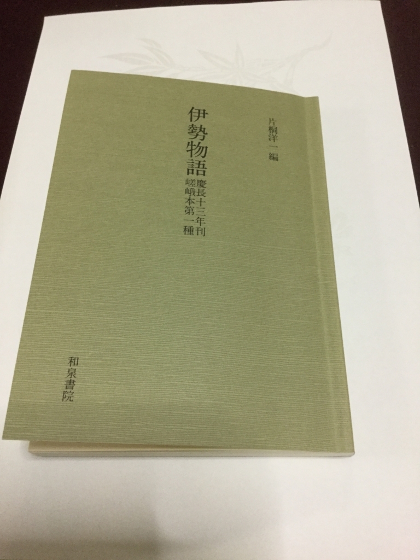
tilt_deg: -63.4
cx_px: 210
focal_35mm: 31
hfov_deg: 45.4
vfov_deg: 58.4
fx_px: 502
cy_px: 280
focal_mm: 3.3
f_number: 2.4
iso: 125
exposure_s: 1/30
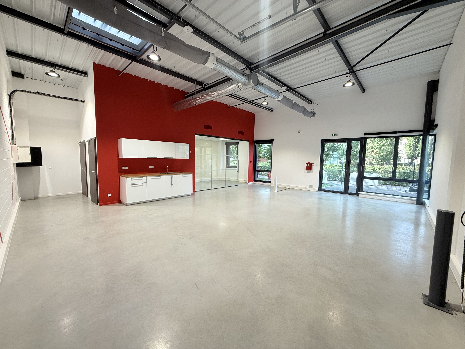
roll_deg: -0.5
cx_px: 232
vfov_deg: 85.7
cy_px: 174
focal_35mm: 14
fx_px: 188
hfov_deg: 102.1
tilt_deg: -4.9
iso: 100
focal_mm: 2.22
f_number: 2.2
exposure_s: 1/100
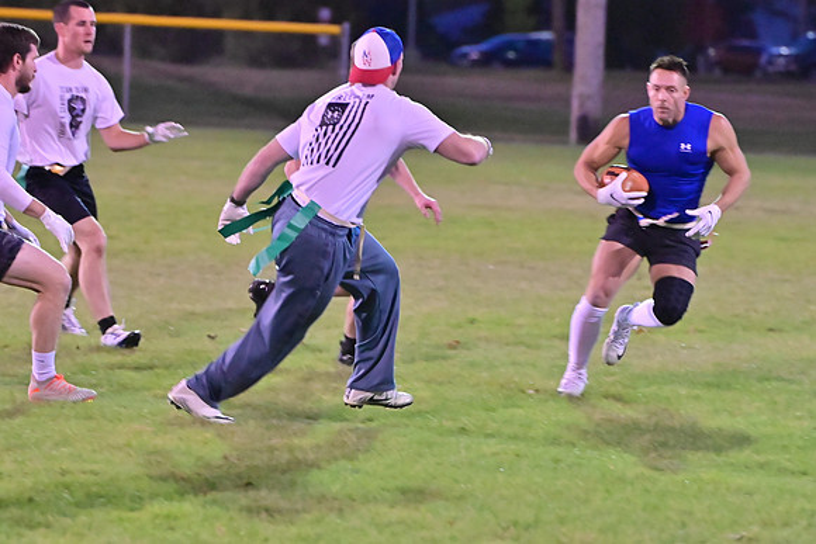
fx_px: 5441
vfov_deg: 5.7
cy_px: 272
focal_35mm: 240
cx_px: 408
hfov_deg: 8.6
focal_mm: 160
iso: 6400
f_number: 4
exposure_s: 1/320
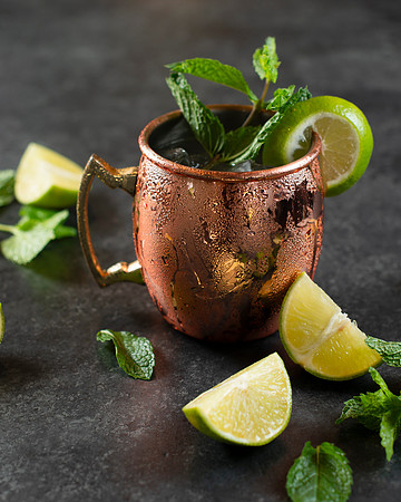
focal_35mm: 74
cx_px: 213
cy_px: 244
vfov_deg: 25.9
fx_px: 1091
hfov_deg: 20.8
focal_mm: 50
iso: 250
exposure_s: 1/100
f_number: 4
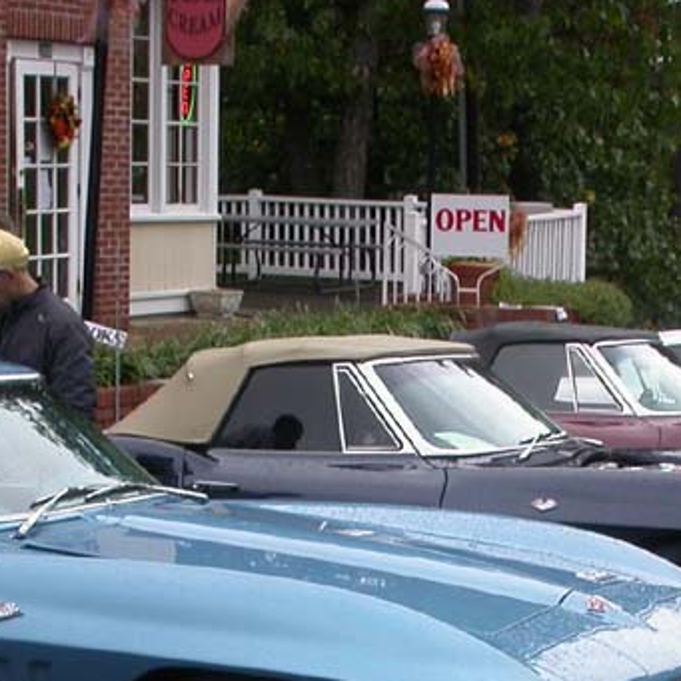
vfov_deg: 17.0
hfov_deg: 17.2
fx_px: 2248
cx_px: 403
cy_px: 631
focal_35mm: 101
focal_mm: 7.85
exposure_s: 1/177
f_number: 5.3
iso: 100
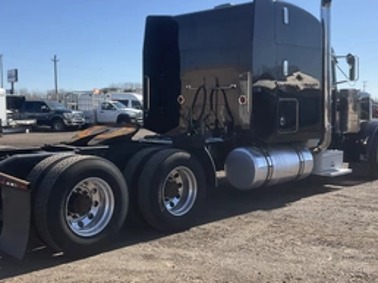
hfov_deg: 42.1
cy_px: 114
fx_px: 491
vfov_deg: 32.0
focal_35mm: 45
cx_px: 179
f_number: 1.8
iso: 25
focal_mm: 3
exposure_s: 1/1848
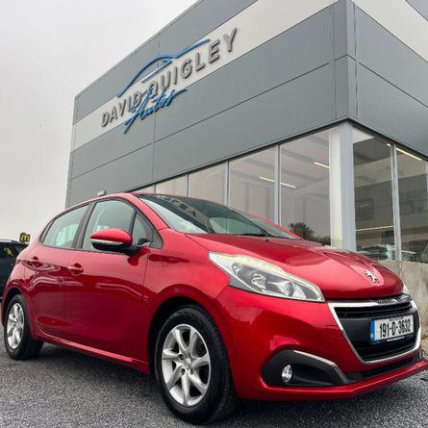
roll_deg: -0.7
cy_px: 213
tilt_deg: +10.3
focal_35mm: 31
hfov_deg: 52.4
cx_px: 235
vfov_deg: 52.5
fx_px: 434
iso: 50
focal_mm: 5.1
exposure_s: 1/380
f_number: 1.6
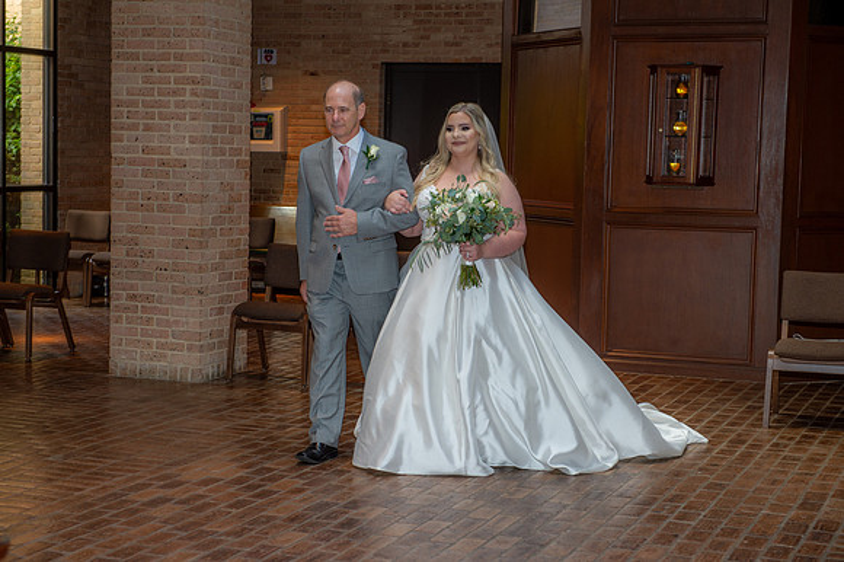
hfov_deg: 28.9
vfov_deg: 19.4
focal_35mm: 70
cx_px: 422
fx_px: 1640
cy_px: 281
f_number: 5
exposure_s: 1/100
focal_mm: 70
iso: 640
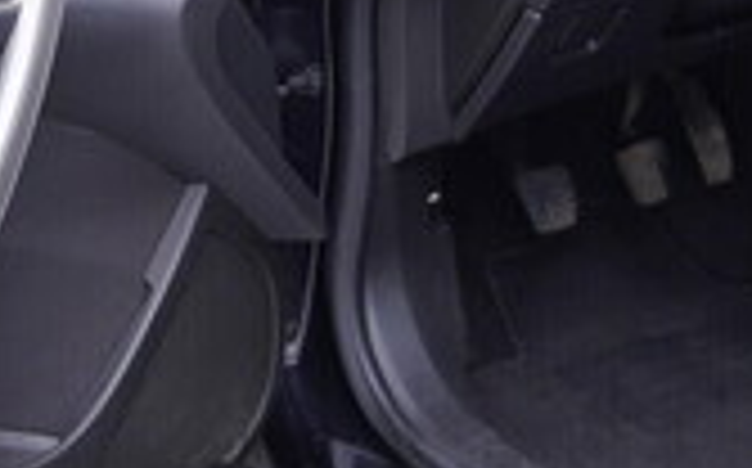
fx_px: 2477
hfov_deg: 17.2
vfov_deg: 10.7
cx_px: 540
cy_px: 16
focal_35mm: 121
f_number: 2.8
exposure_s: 1/40
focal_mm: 24
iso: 160
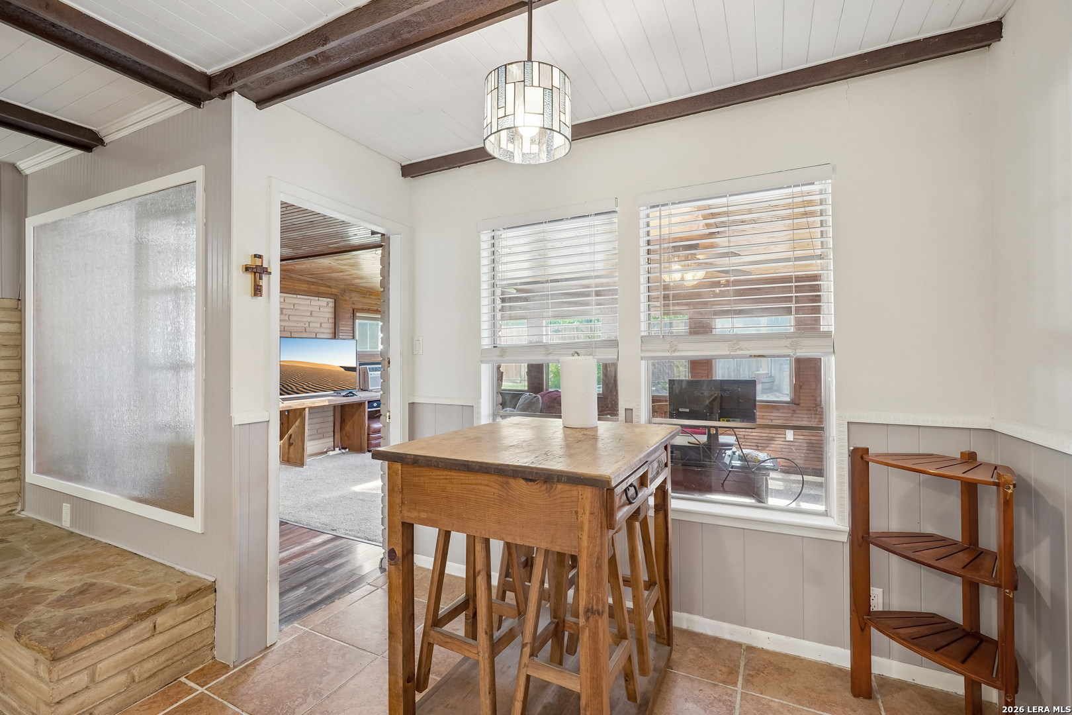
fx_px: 491
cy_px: 358
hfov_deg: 95.0
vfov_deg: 72.1
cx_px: 536
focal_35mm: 16
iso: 400
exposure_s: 1/6
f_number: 8
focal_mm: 16.5
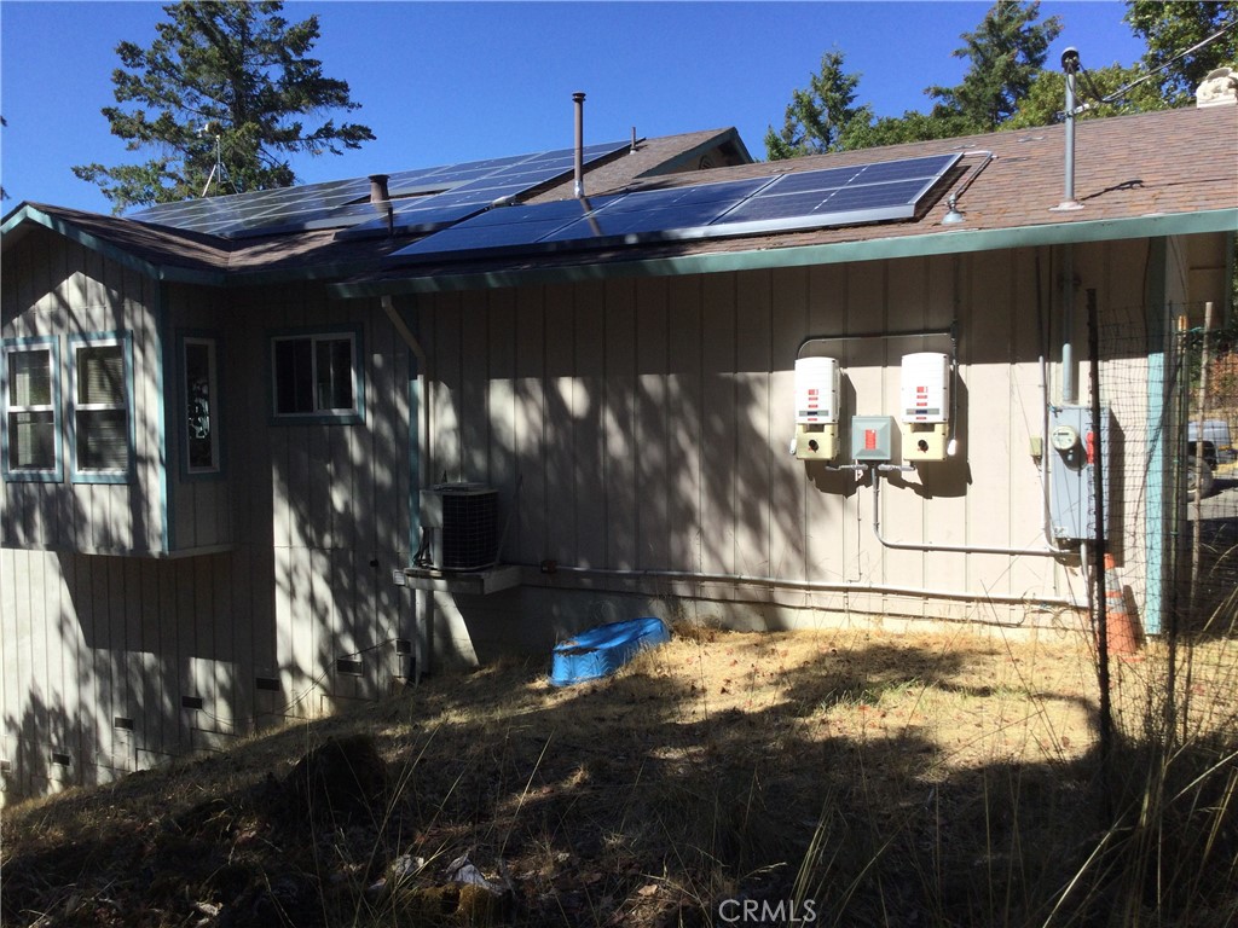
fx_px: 1109
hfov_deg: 58.4
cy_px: 464
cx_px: 619
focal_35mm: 31
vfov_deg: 45.4
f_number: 2.4
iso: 25
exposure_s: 1/1131
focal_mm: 3.3
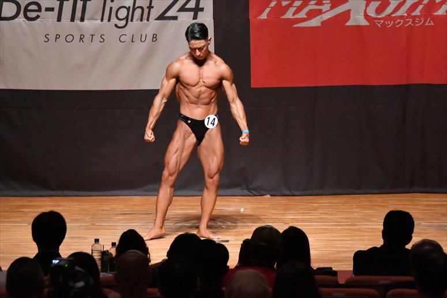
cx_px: 224
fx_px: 2979
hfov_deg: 8.6
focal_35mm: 240
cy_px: 149
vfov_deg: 5.7
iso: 12800
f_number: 5.6
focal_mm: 160
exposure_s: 1/400
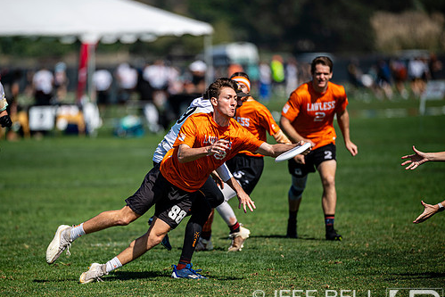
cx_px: 194
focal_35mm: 349
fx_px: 4315
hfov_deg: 5.9
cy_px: 161
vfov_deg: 3.9
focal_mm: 300
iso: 100
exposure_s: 1/2500
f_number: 3.2
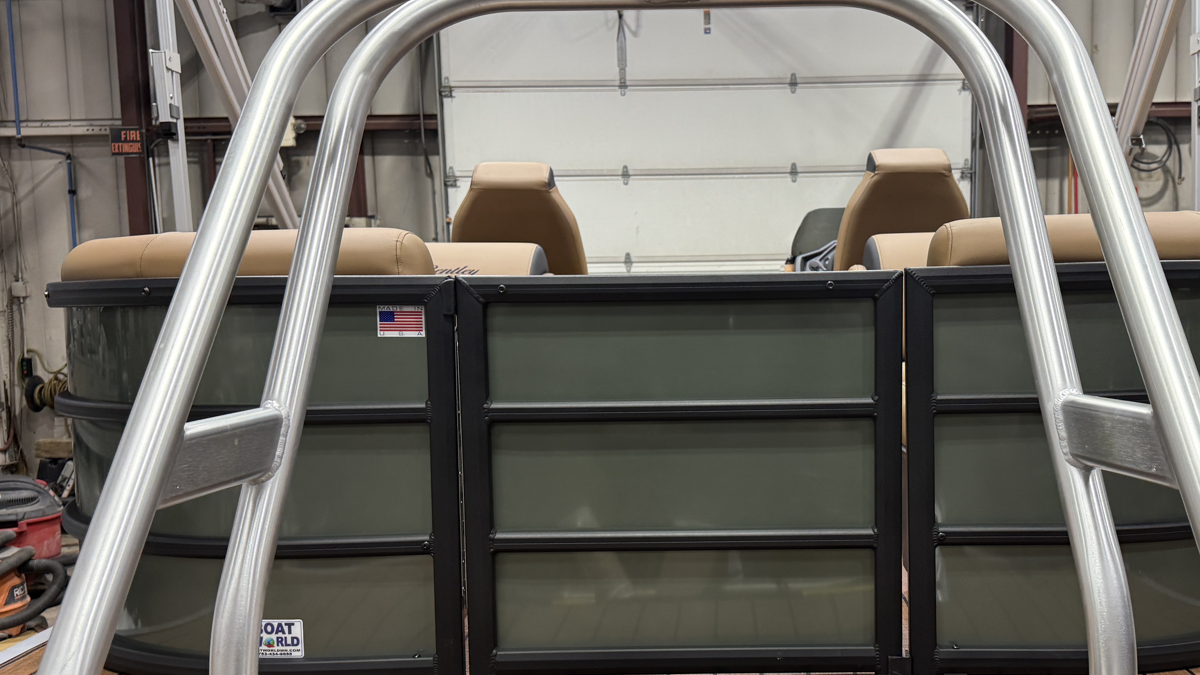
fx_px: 1209
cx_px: 729
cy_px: 418
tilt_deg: -3.1
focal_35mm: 38
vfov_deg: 31.1
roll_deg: +2.3
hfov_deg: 52.4
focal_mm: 6.76
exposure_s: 1/120
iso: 160
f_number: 1.78
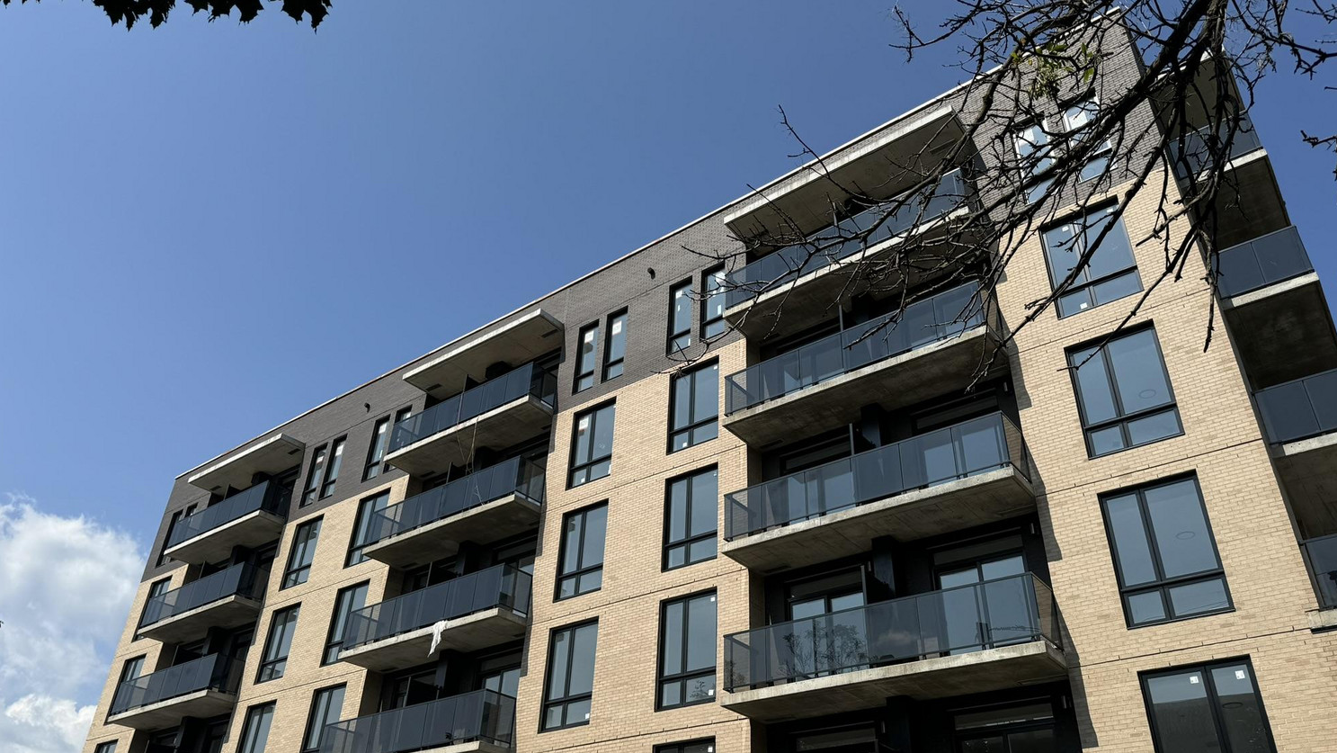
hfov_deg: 69.8
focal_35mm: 27
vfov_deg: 42.9
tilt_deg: +33.7
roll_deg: -3.0
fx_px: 957
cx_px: 683
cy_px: 389
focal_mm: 6.76
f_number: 1.78
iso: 80
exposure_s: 1/4950
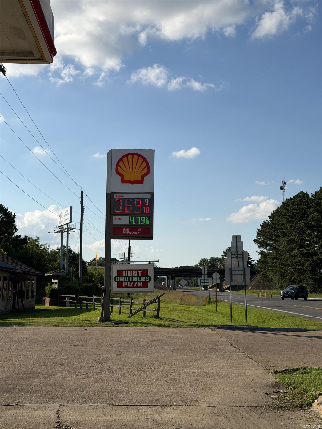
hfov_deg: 30.3
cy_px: 214
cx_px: 161
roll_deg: -0.5
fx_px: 595
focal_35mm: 48
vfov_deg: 39.7
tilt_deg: +6.6
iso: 80
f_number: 1.78
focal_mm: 6.76
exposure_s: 1/8772
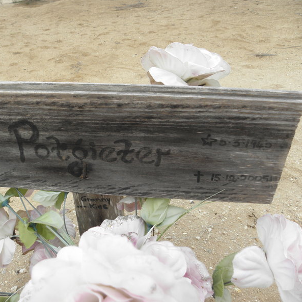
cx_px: 99
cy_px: 150
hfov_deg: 51.5
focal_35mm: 31
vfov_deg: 52.5
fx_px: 306
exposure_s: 1/60
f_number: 2.8
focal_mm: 4.6
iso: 64
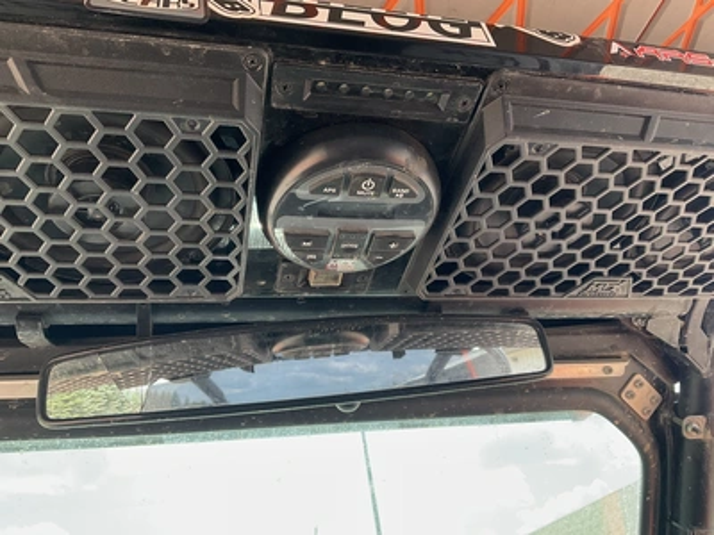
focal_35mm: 29
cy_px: 268
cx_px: 357
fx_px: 598
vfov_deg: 48.2
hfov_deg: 61.7
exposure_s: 1/205
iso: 25
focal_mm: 3
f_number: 1.8
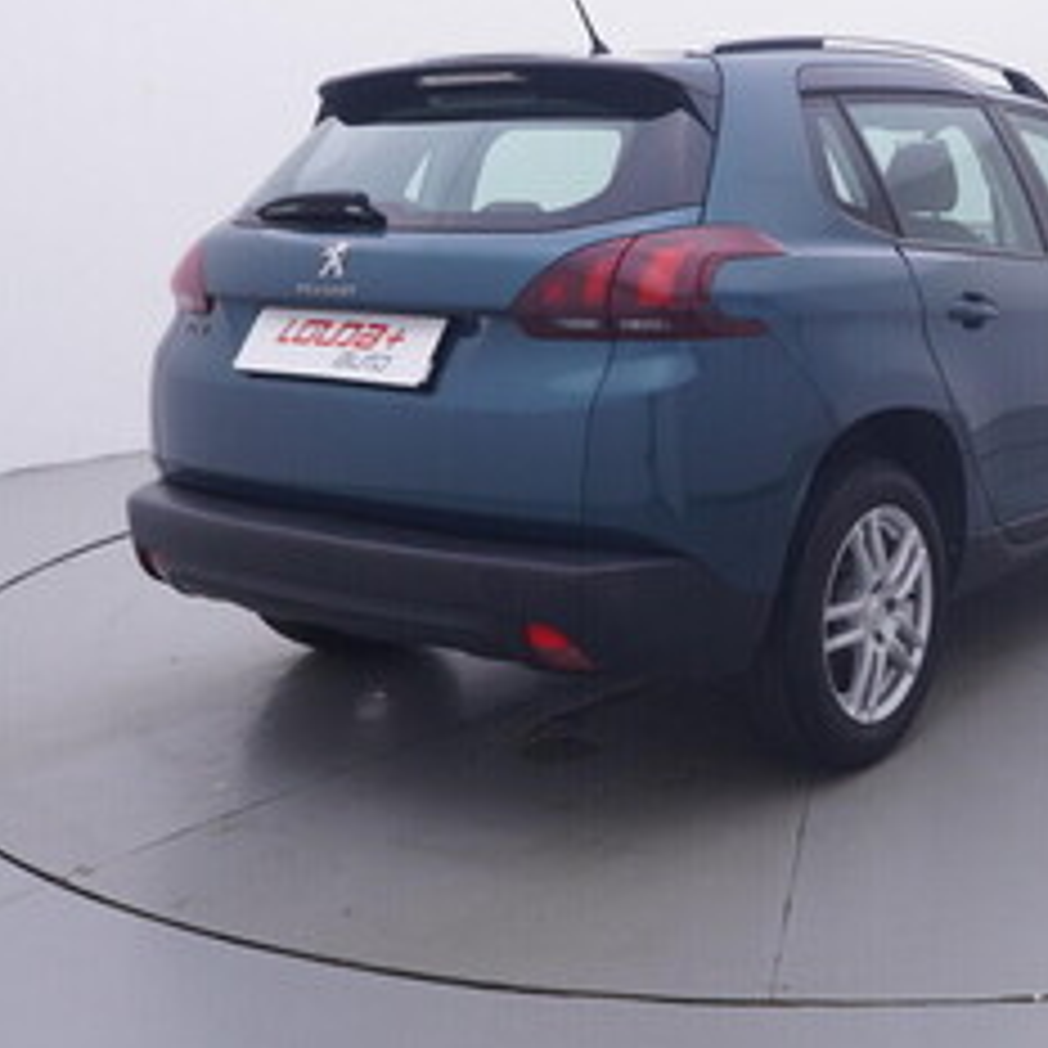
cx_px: 866
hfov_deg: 36.1
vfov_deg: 36.7
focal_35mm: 45
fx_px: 1541
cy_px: 272
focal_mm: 15
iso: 200
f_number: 5
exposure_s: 1/80
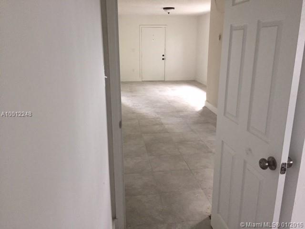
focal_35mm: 29
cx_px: 152
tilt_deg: -15.2
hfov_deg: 61.7
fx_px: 256
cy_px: 114
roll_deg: -0.5
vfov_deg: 48.2
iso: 200
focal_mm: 4.15
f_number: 2.2
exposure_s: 1/30
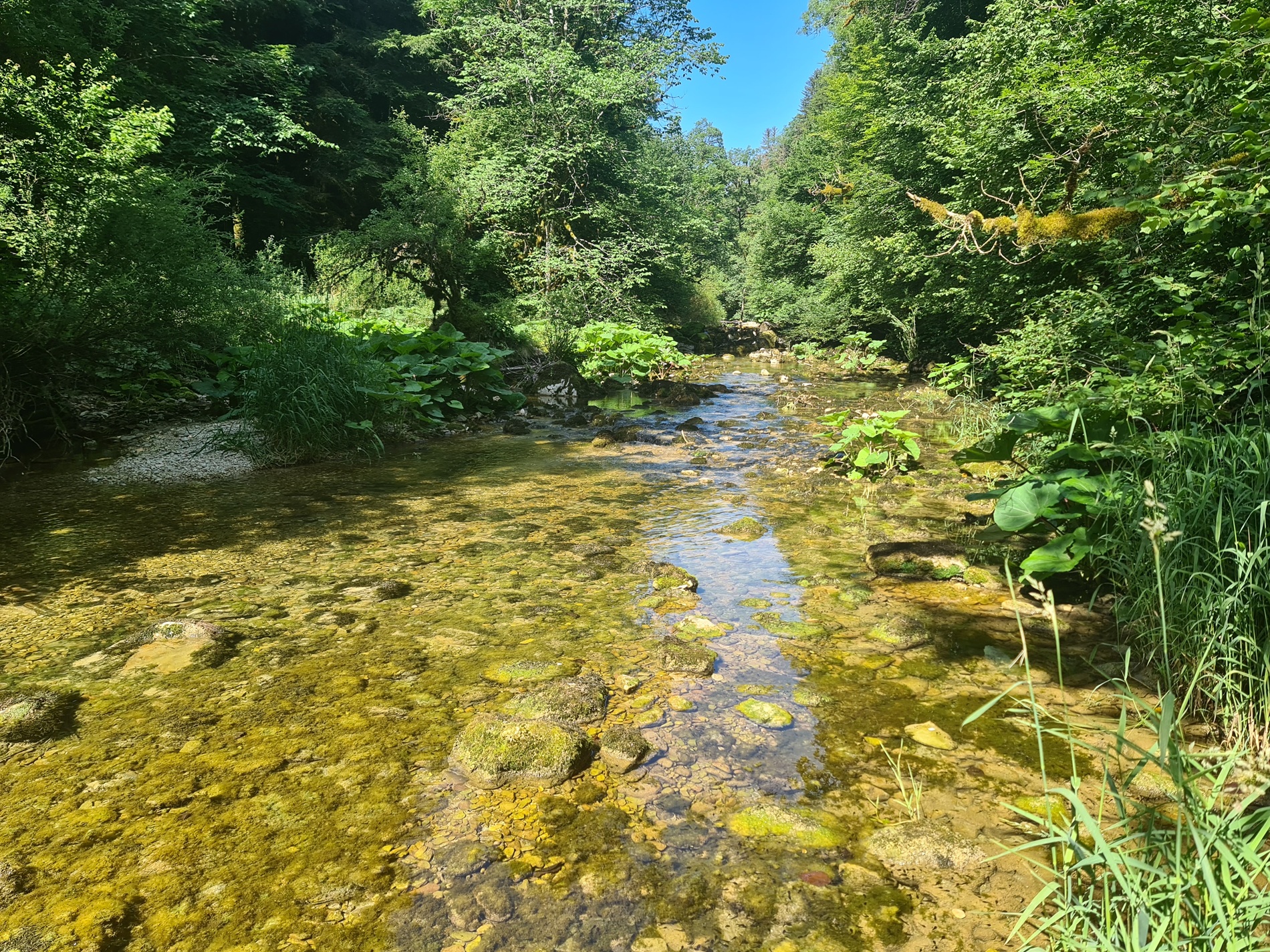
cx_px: 635
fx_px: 917
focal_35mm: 25
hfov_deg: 69.4
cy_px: 476
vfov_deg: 54.9
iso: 50
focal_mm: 7
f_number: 1.8
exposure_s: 1/263
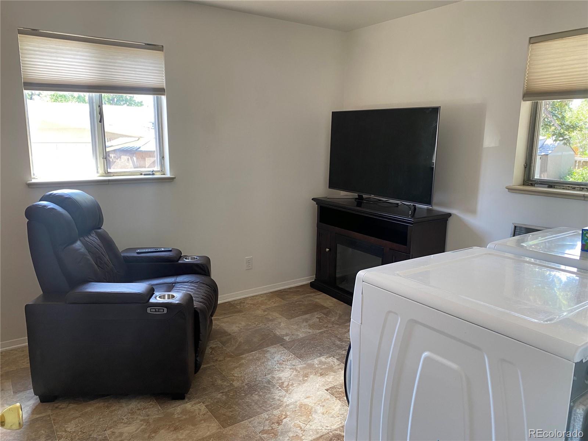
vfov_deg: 53.1
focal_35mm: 26
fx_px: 442
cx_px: 294
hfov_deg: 67.3
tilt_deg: -11.4
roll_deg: -0.1
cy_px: 220
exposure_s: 1/60
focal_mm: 4.25
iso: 100
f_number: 1.8
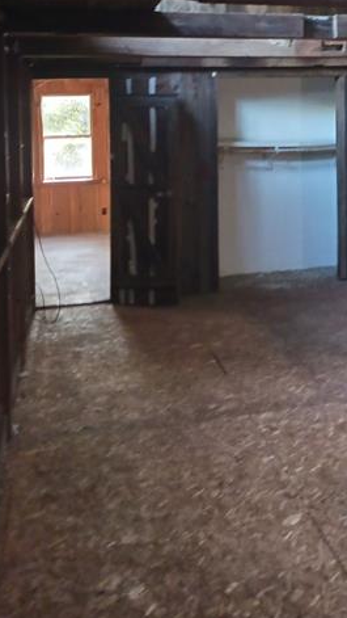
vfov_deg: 41.2
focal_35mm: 48
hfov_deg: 23.8
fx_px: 785
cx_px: 350
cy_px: 131
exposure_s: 1/20
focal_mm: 4
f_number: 1.8
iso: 500
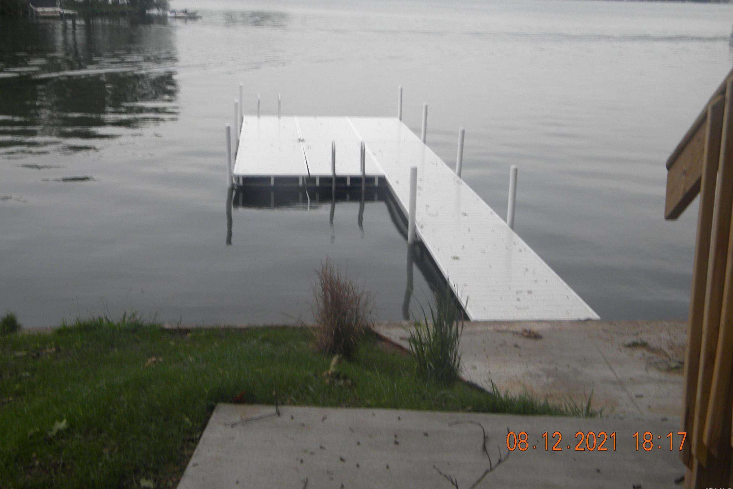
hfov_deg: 45.4
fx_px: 875
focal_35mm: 43
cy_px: 222
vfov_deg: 31.2
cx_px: 364
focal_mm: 7.3
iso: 80
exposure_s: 1/266
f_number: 3.8
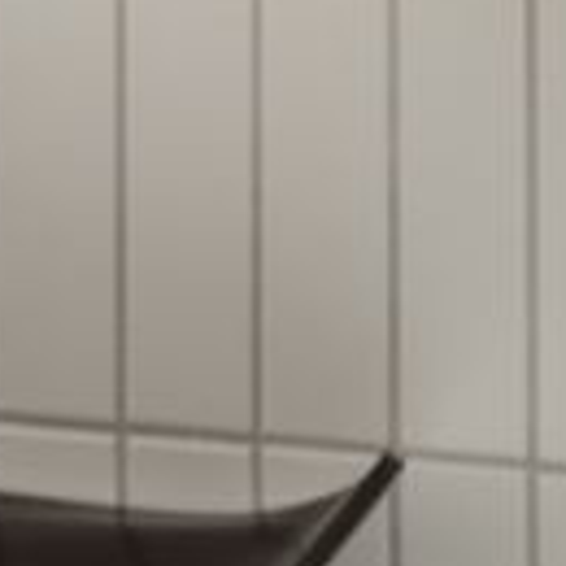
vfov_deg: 4.8
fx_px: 6530
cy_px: -866
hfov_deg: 4.9
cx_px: -657
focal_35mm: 353
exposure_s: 1/8
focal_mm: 45
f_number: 7.6
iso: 100
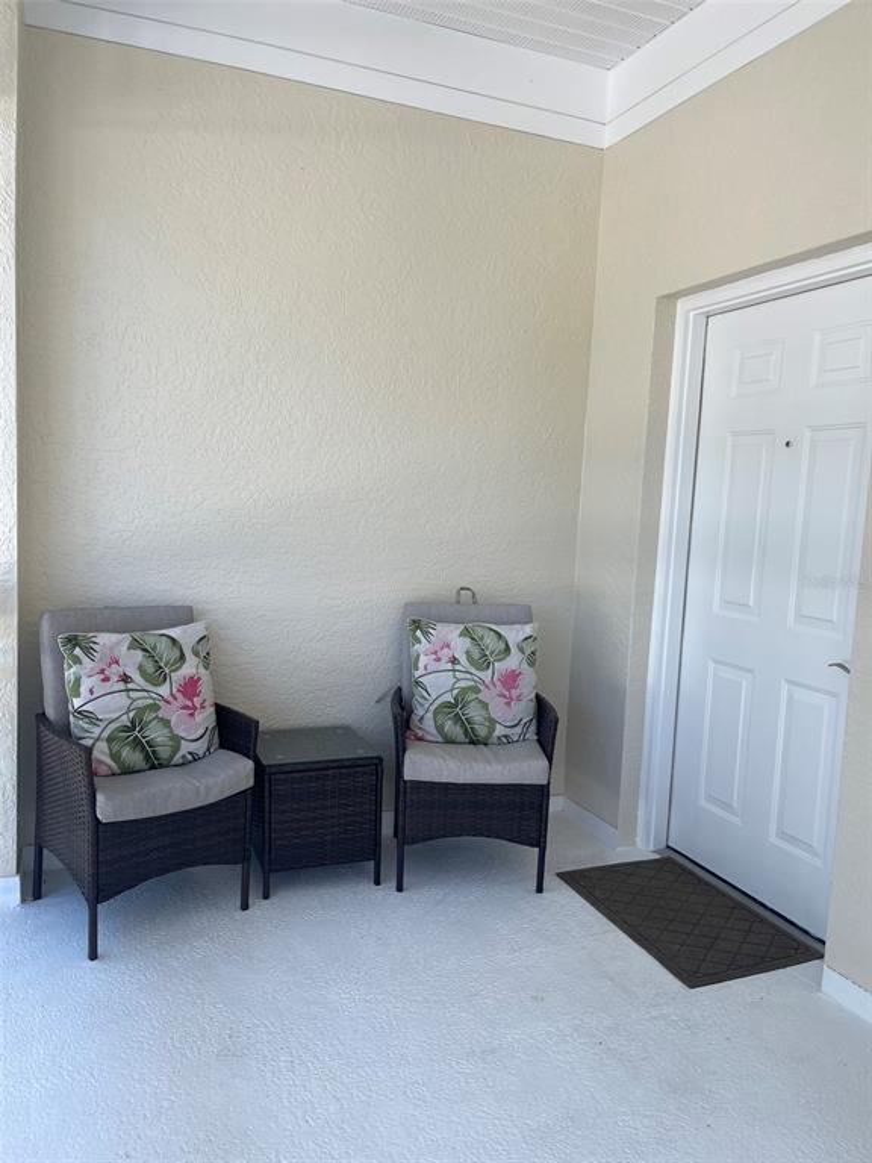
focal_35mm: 25
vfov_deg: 69.4
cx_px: 436
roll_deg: -2.7
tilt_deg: -5.6
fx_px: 840
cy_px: 582
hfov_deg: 54.9
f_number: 1.6
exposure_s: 1/366
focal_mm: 5.1
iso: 32
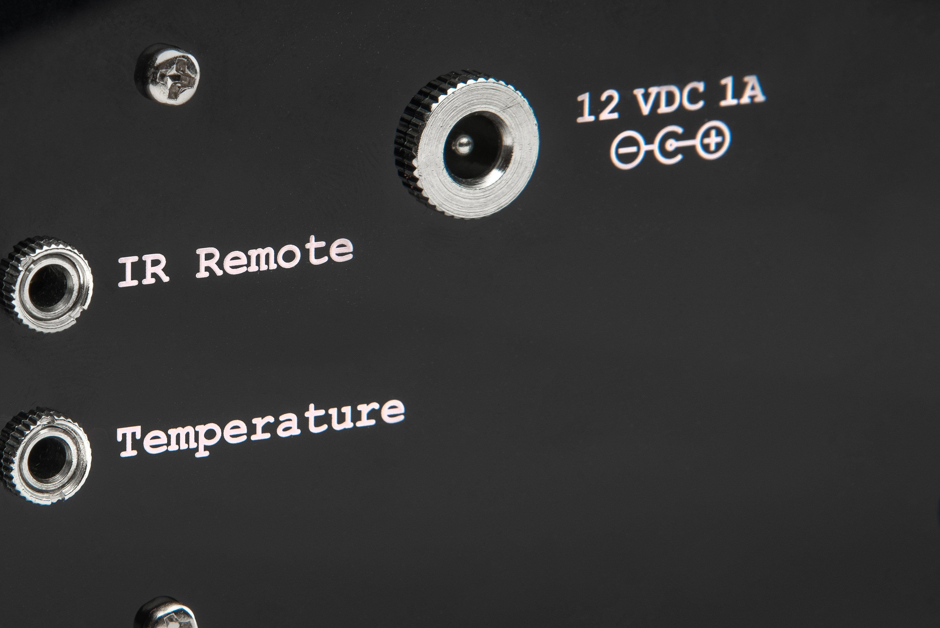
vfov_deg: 2.5
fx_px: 14131
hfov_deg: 3.8
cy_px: 275
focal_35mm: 541
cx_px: 168
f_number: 16
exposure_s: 2
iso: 200
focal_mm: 300
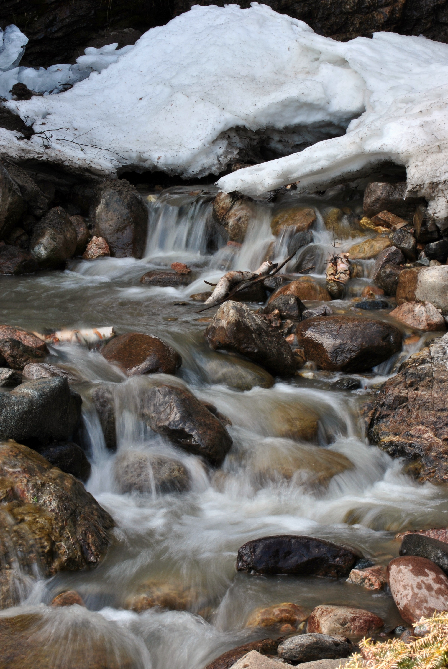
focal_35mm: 89
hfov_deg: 15.5
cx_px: 229
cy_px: 335
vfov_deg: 23.0
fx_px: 1648
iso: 100
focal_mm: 55
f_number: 22
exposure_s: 1/8
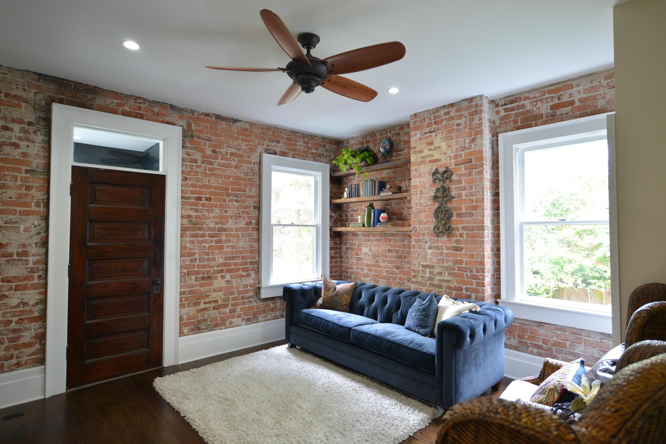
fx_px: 352
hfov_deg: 86.9
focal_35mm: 19
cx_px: 333
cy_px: 222
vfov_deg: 64.6
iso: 720
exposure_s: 1/30
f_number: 3.5
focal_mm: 19
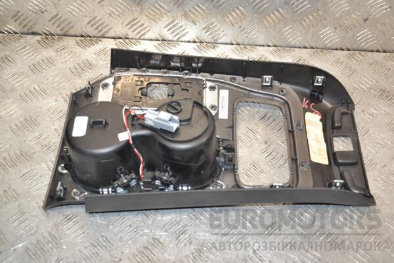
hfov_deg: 43.6
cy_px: 132
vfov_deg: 29.9
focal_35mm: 45
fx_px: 492
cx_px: 197
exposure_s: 1/200
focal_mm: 30
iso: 800
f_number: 5
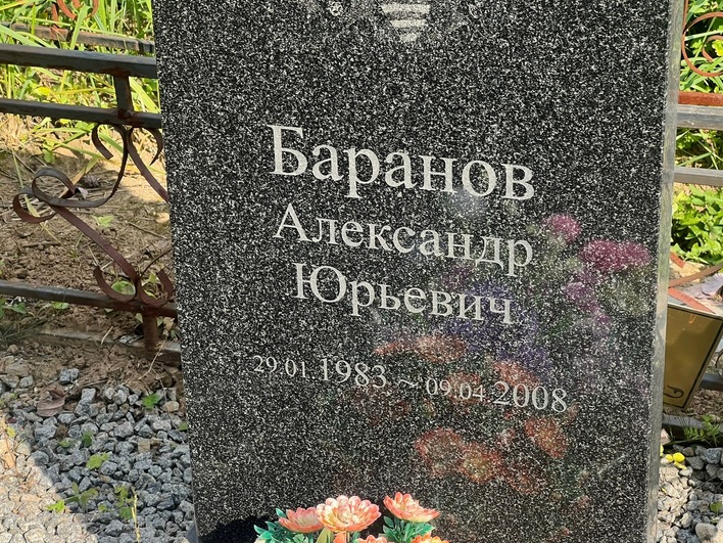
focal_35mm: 87
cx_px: 383
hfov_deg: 22.5
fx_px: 1817
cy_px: 304
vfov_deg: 17.0
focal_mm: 9
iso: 20
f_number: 2.8
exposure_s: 1/149
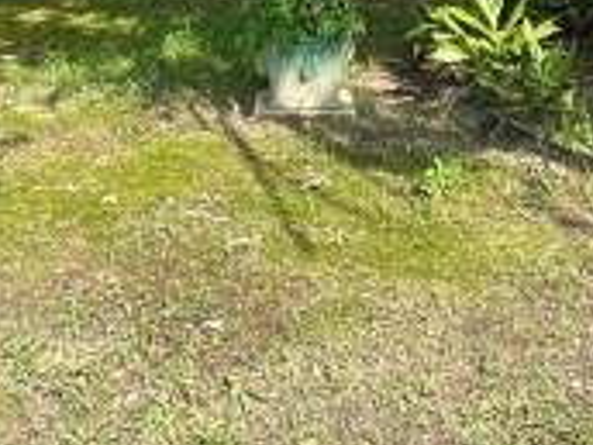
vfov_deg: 25.8
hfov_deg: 36.5
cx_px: 210
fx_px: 891
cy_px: -52
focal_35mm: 52
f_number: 2.2
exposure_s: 1/626
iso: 40
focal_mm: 2.22
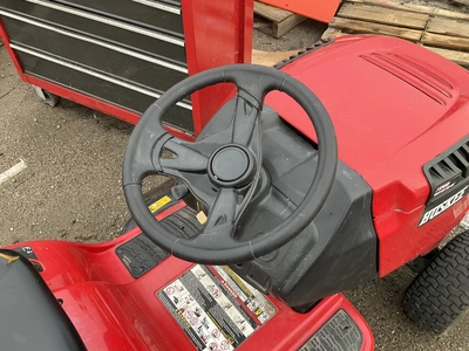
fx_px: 393
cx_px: 234
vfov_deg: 48.2
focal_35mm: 29
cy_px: 176
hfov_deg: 61.7
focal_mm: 3
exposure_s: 1/122
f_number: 1.8
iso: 50
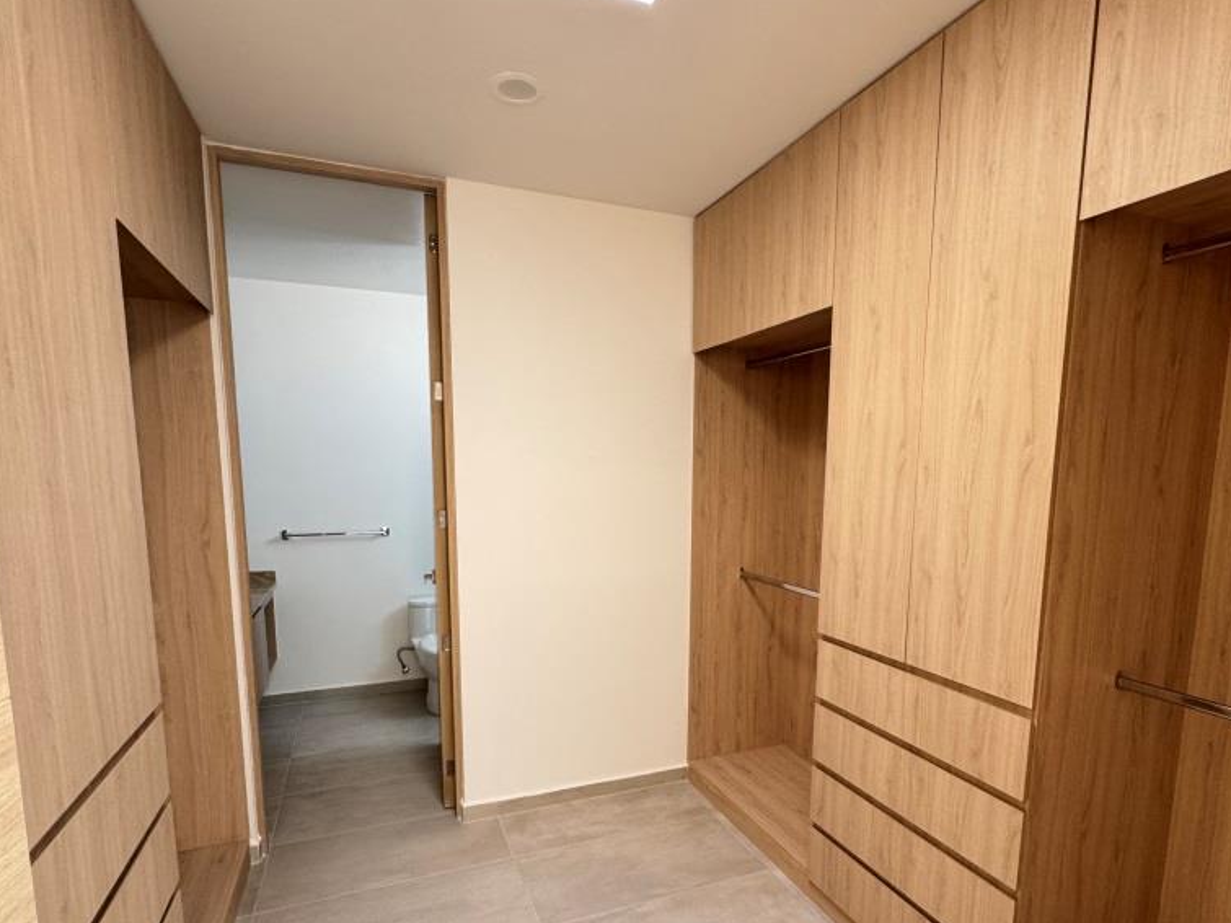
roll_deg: -0.6
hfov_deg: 84.6
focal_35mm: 19
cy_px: 563
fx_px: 676
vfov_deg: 67.9
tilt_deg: -7.5
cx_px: 641
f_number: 2.2
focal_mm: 2.22
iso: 250
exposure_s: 1/99
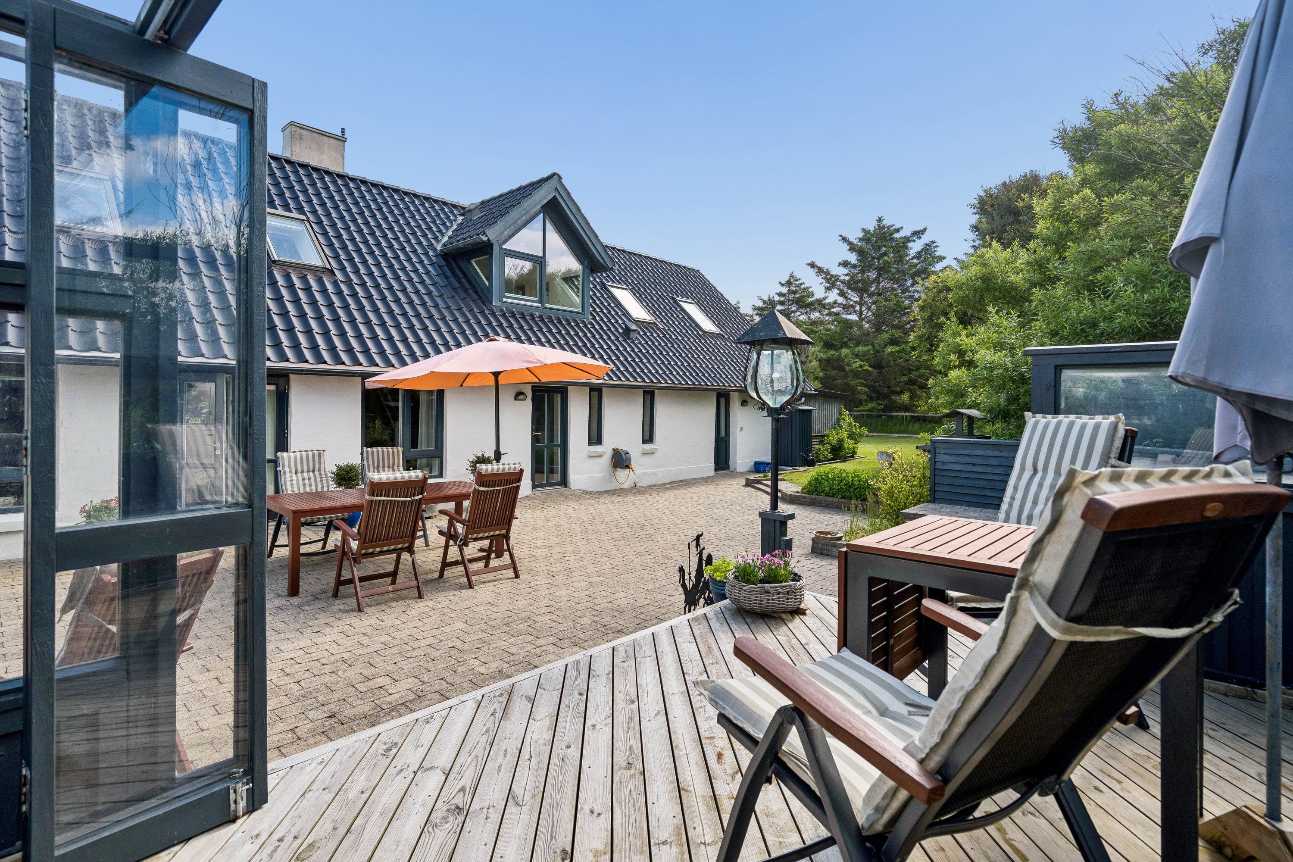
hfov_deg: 93.3
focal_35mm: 17
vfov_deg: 70.4
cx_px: 646
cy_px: 431
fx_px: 611
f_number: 6.3
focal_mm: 17
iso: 320
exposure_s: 1/1000
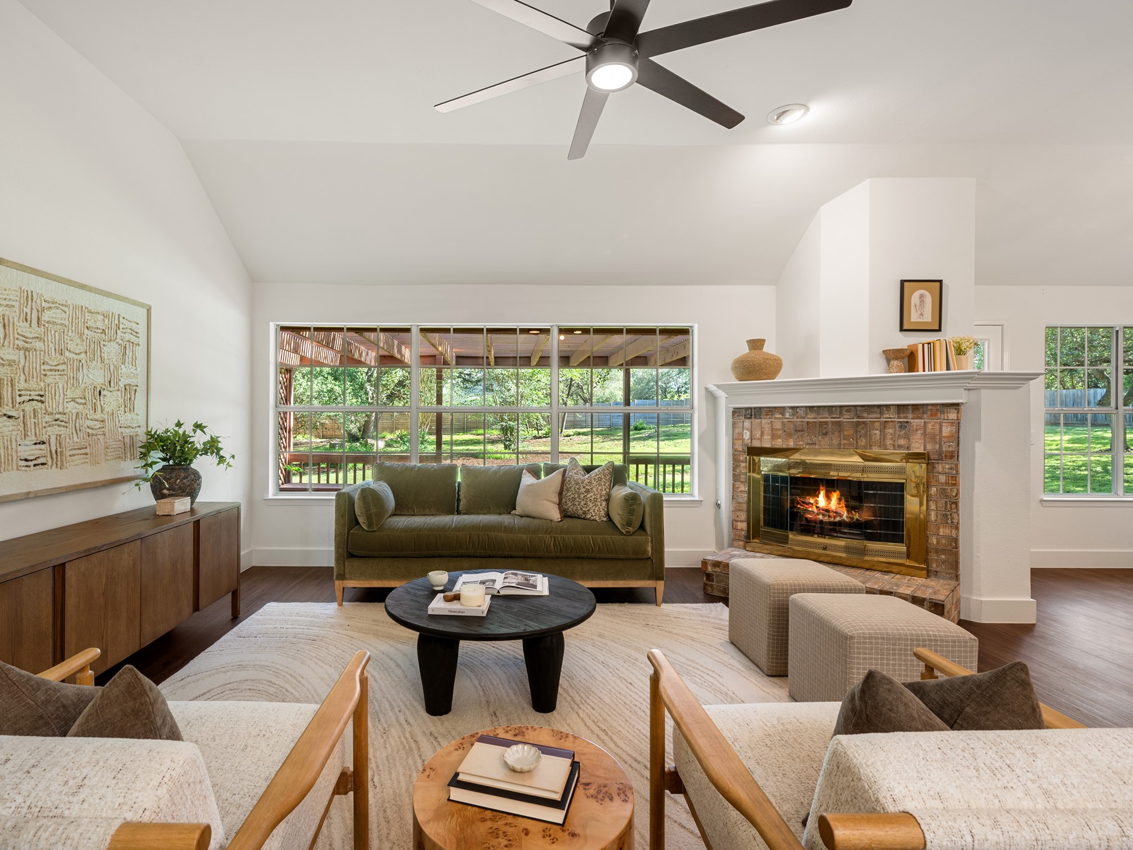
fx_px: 575
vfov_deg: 72.9
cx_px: 506
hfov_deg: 88.8
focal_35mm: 18
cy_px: 420
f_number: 8
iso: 100
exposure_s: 1/4
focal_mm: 15.5
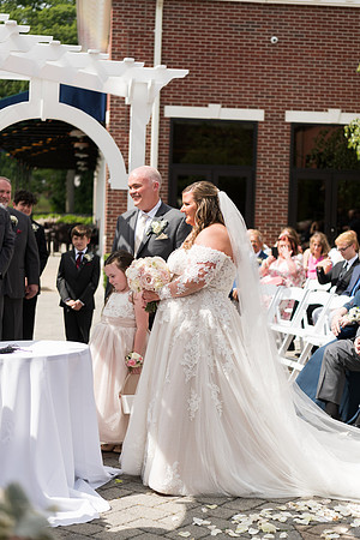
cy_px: 270
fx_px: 1050
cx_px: 180
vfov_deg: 28.8
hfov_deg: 19.5
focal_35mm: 70
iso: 64
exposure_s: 1/2000
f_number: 2.8
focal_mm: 70
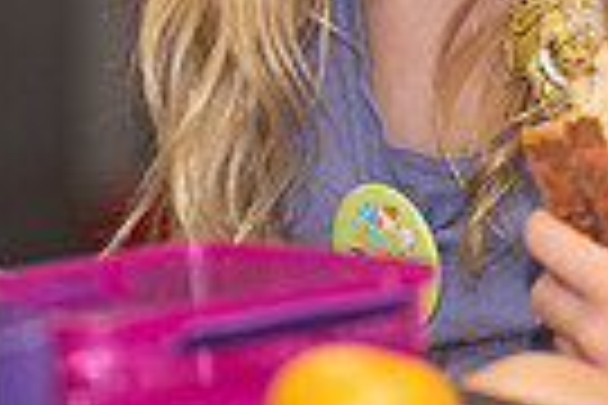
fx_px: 14557
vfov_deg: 1.6
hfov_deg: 2.4
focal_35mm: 862
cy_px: -295
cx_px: 468
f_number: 2.8
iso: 250
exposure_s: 1/250
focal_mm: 200
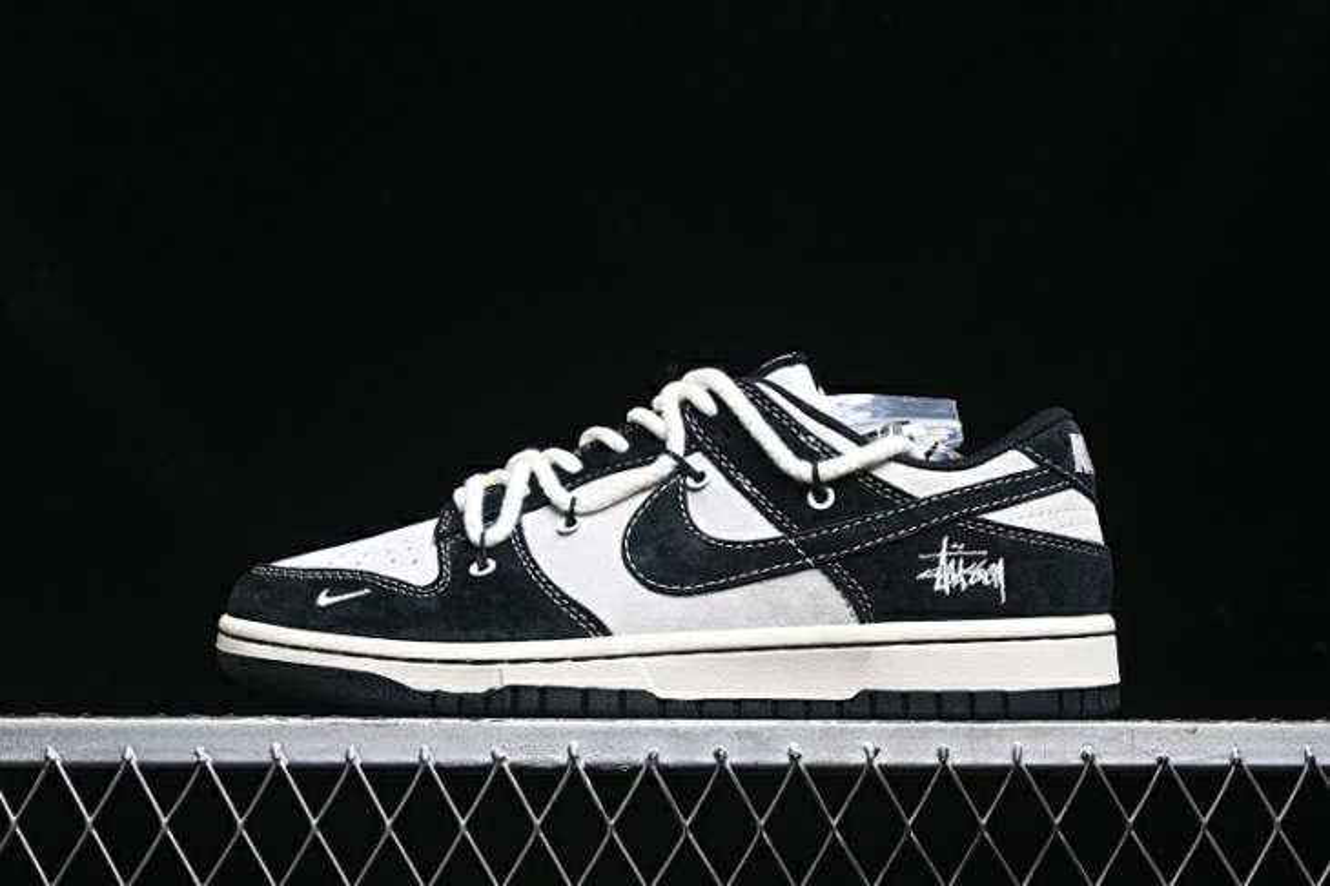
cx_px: 665
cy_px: 443
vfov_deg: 18.2
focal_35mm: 75
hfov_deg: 27.0
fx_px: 2769
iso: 160
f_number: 6.3
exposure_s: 1/60
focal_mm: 50
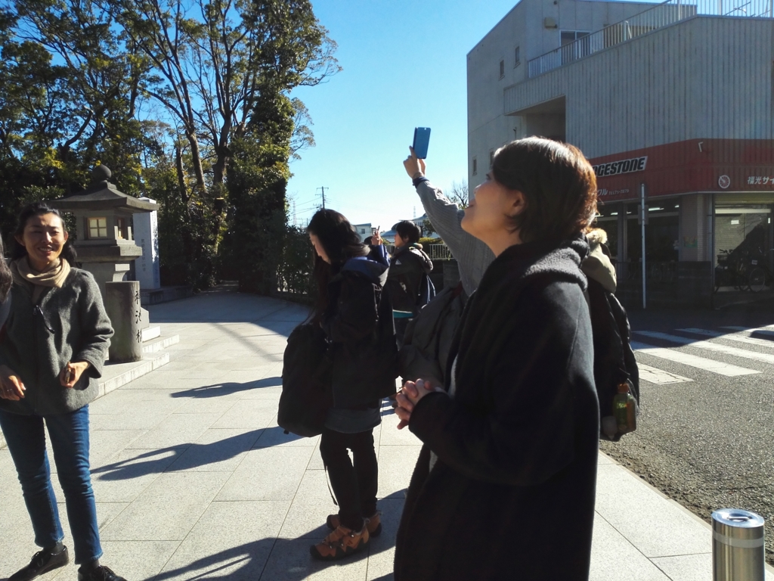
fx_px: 648
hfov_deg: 61.7
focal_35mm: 29
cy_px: 290
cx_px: 387
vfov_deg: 48.2
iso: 100
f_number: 2
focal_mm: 3.8
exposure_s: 1/1692
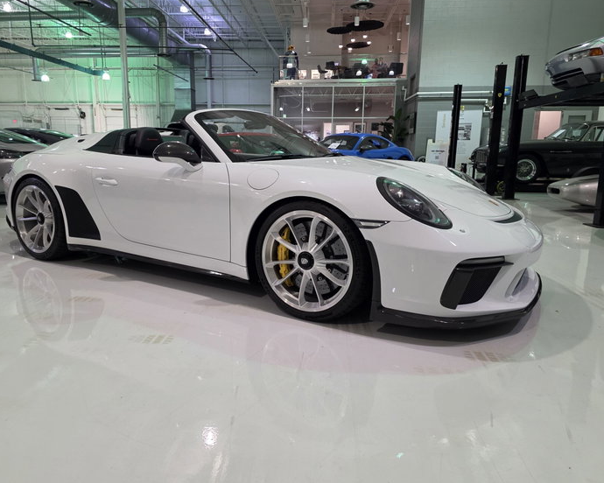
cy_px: 232
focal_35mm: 25
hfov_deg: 68.0
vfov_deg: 56.8
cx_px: 275
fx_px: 447
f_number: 1.7
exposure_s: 1/120
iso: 500
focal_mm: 6.3
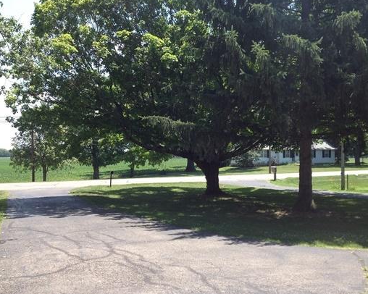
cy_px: 154
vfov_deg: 34.9
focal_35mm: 43
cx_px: 196
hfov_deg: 42.9
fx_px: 468
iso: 50
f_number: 2.4
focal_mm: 4.28
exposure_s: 1/643
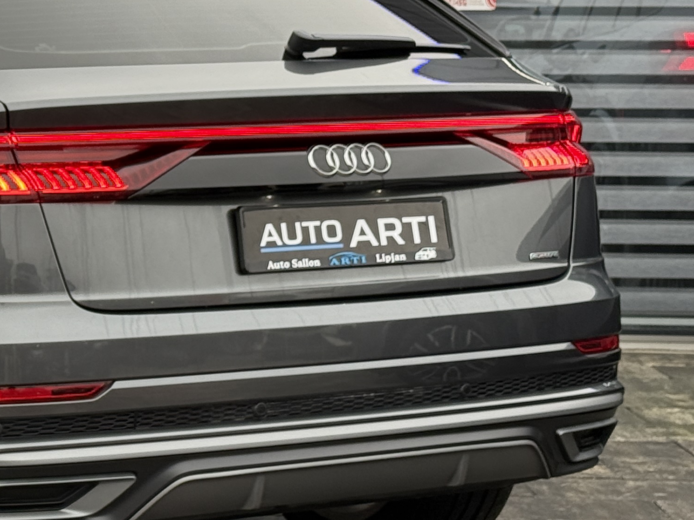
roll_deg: -0.4
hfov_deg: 14.8
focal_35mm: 130
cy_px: 88
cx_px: -92
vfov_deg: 11.4
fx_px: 2607
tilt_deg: -2.3
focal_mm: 6.76
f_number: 1.78
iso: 80
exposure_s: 1/180
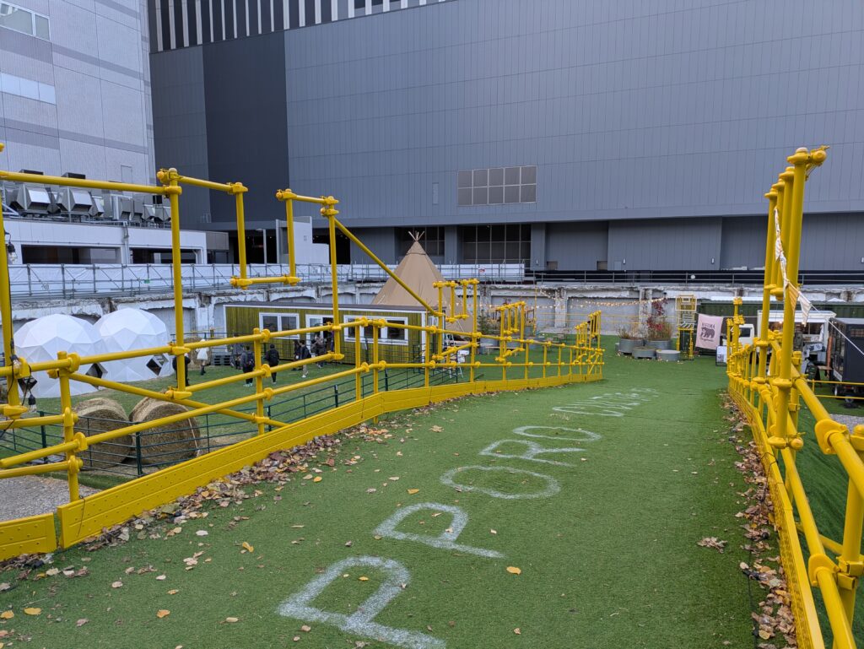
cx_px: 432
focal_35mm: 25
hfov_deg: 69.4
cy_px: 324
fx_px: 624
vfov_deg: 54.9
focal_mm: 5.43
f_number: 1.89
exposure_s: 1/100
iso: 81
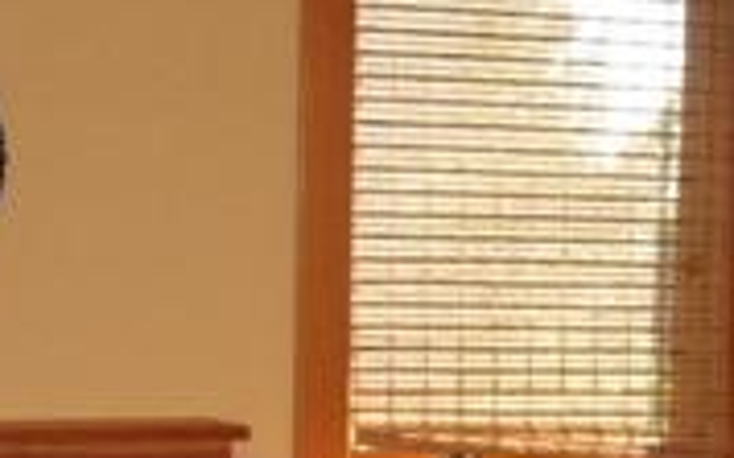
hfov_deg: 15.2
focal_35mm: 137
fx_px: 2739
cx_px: 548
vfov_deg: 9.3
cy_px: 718
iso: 200
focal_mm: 7.5
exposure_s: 1/181
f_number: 2.7
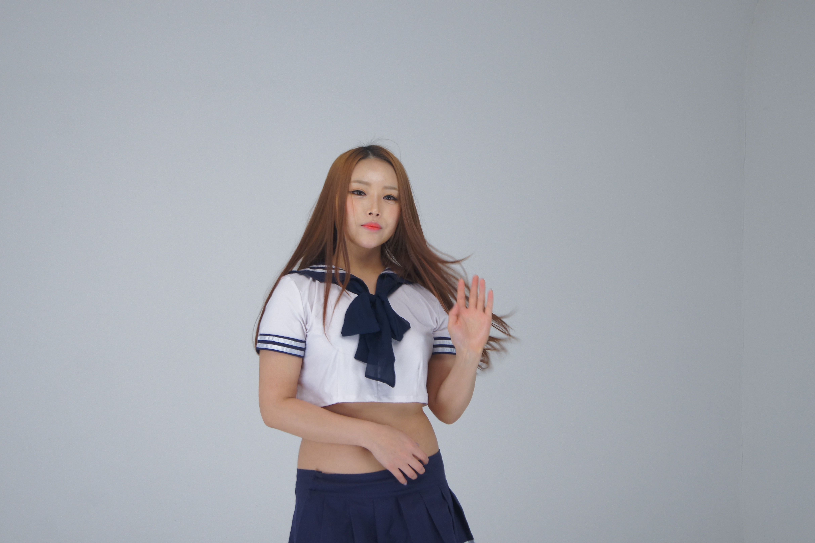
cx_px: 413
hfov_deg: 29.4
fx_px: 1551
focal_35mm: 69
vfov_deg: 19.9
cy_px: 273
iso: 800
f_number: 5.6
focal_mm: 45
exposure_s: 1/160
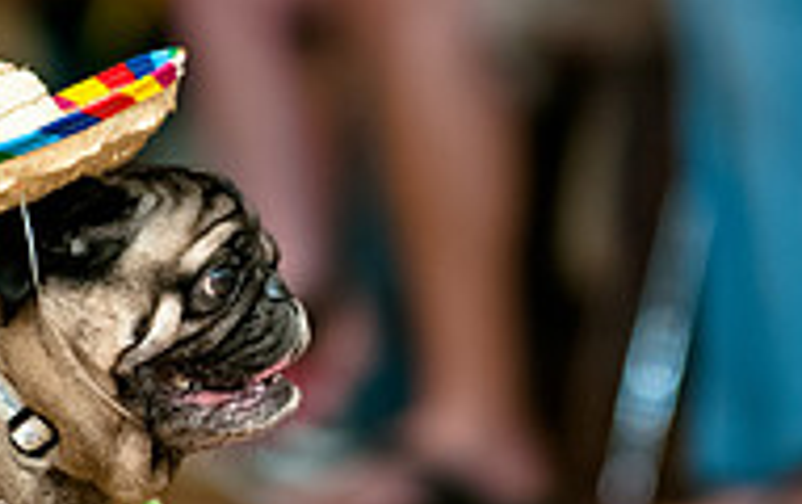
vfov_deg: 2.0
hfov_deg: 3.2
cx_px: 267
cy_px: 265
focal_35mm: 664
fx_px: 14539
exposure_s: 1/200
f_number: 2.8
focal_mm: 185
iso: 200
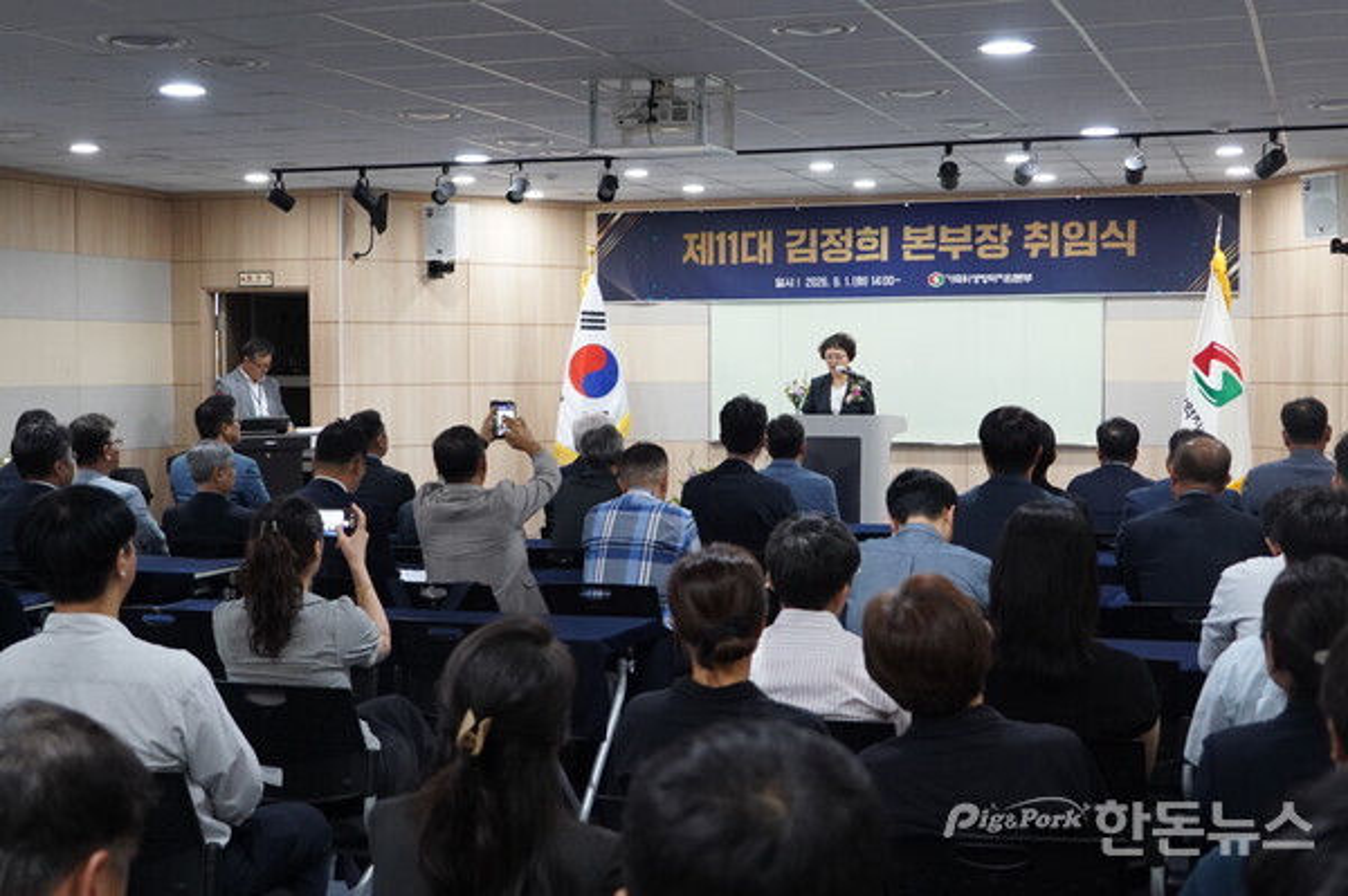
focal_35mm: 46
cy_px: 448
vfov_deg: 29.2
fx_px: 1721
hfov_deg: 42.8
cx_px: 674
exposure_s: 1/160
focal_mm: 31
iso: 3200
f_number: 4
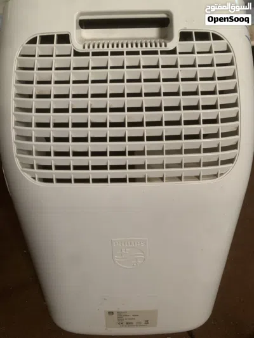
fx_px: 254
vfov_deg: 67.3
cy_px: 169
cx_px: 127
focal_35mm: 26
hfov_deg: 53.1
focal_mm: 4.25
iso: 400
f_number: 1.8
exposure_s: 1/60
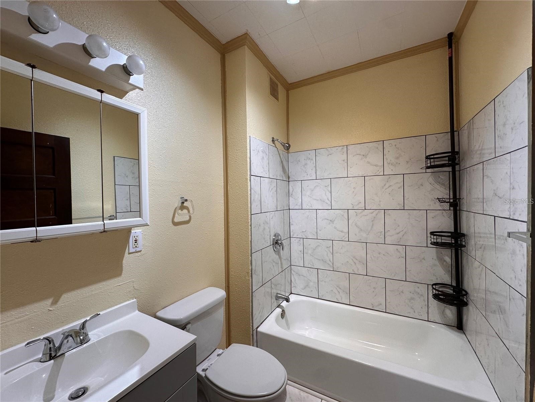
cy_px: 201
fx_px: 216
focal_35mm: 14
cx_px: 268
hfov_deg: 102.1
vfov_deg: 85.7
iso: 125
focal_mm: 2.22
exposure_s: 1/120
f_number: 2.2
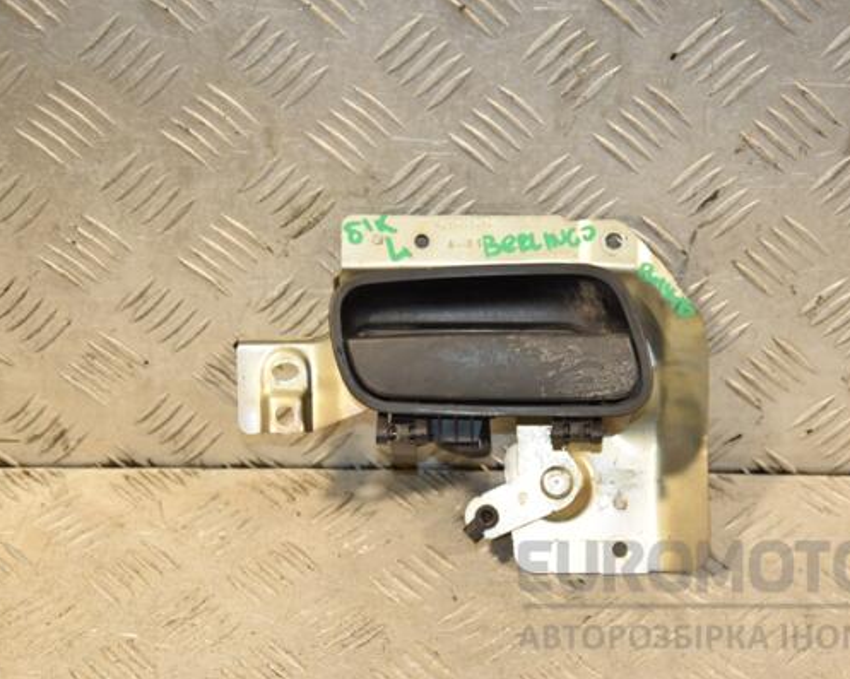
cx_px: 486
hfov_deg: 22.5
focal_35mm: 85
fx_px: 2137
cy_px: 339
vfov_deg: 18.1
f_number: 5
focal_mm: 50
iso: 800
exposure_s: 1/200
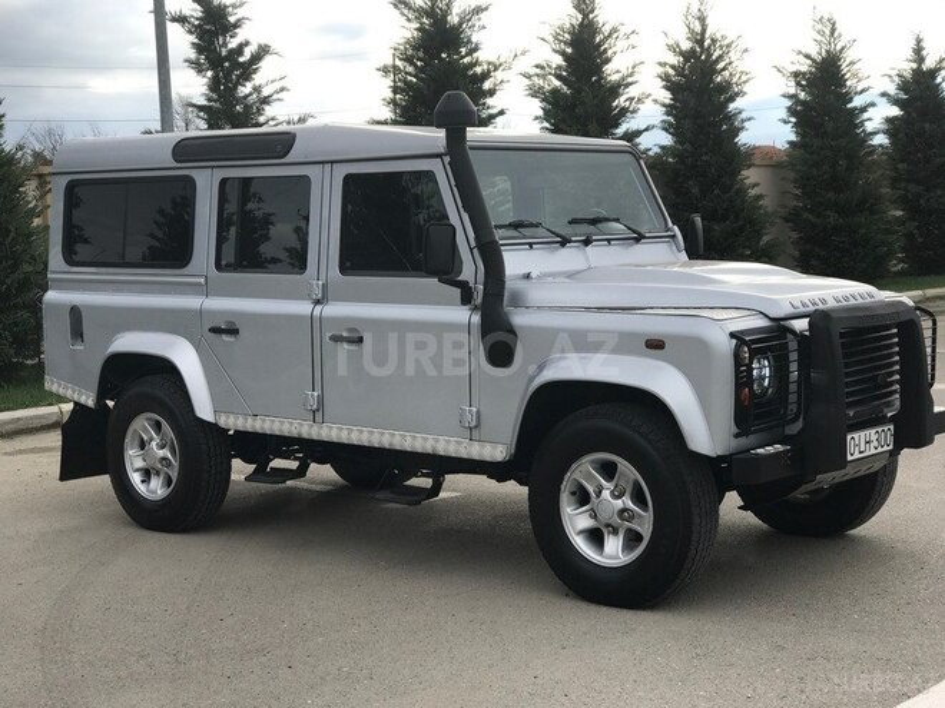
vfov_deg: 25.7
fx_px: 1556
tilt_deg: -7.3
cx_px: 472
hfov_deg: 33.8
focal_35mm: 57
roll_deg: +2.0
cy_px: 354
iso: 20
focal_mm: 6.6
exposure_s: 1/479
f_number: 2.8
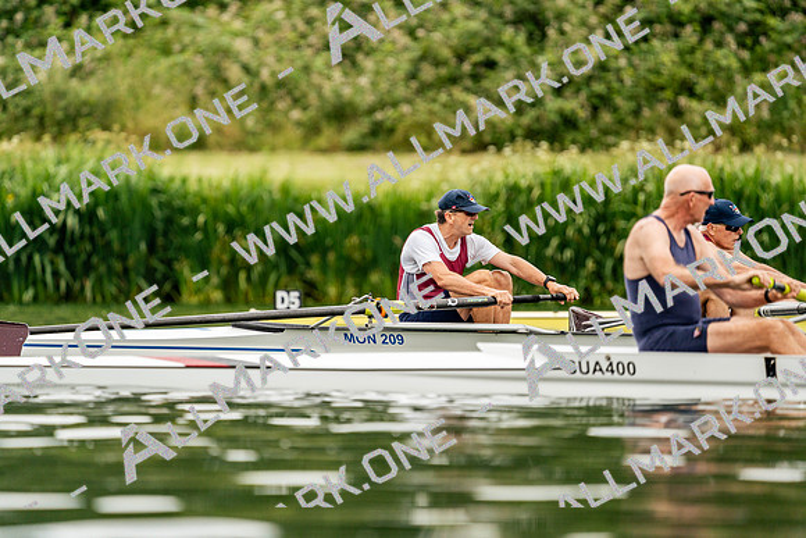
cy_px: 269
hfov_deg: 3.8
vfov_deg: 2.5
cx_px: 403
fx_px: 12249
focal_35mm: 547
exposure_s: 1/2000
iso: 640
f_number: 6.3
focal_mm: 547
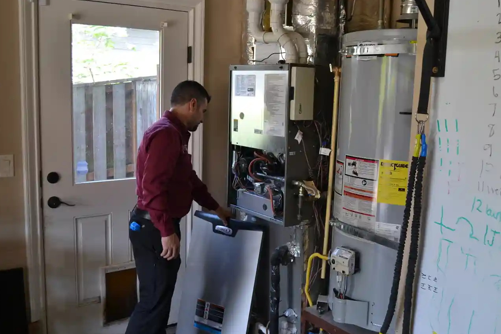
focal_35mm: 39
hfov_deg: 49.5
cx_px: 265
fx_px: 543
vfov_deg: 34.2
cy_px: 161
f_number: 4.2
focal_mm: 24
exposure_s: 1/80
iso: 400
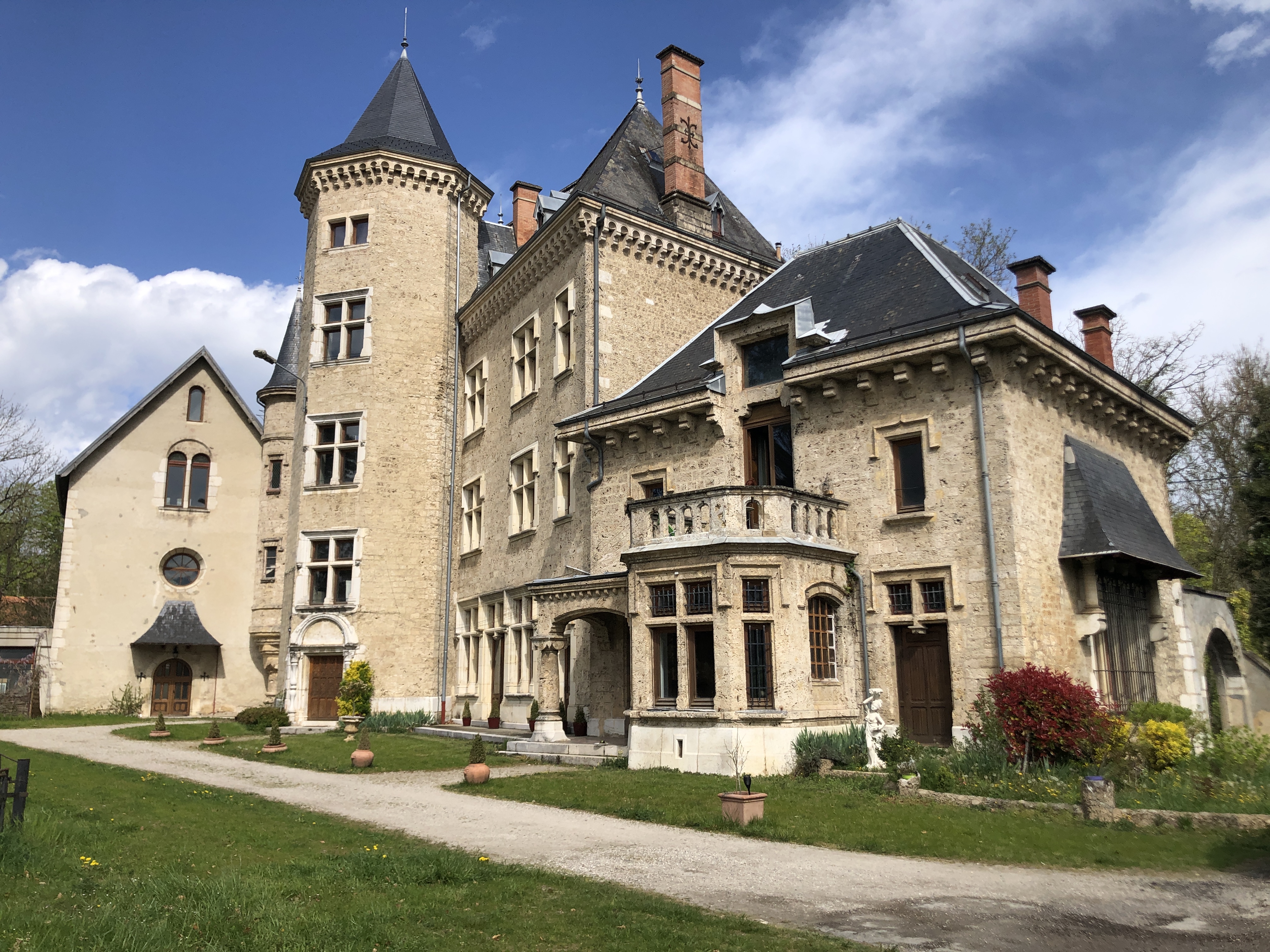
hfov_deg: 63.4
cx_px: 635
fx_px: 1027
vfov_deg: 49.7
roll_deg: +0.0
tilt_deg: +12.3
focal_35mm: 28
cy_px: 476
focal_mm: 3.99
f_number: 1.8
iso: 20
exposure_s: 1/2404
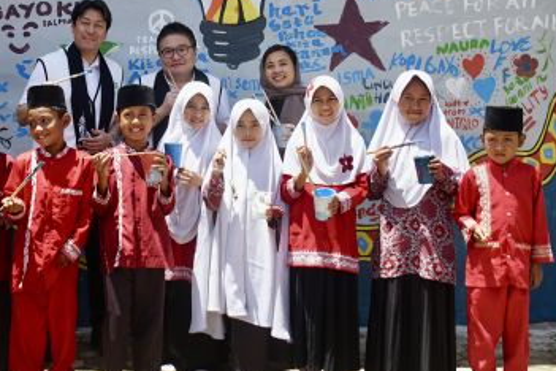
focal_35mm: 41
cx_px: 195
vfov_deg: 32.3
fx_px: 633
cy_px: 116
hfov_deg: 46.8
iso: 160
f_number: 4
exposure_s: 1/800
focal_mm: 24
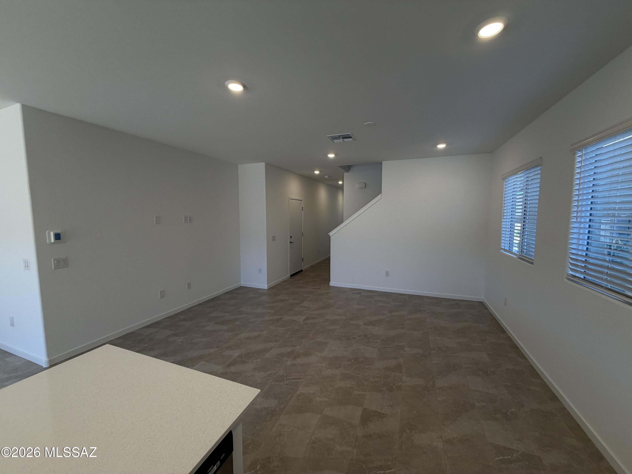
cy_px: 237
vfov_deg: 85.7
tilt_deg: -4.6
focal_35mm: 14
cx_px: 316
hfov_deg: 102.1
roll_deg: -0.4
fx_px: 256
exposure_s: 1/120
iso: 100
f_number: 2.2
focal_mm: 2.22
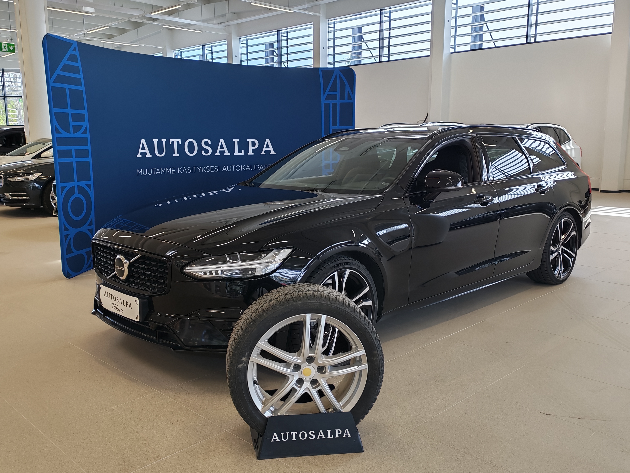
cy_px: 236
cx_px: 315
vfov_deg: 42.9
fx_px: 601
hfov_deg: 55.4
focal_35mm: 33
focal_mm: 6.12
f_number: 1.9
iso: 100
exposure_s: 1/100
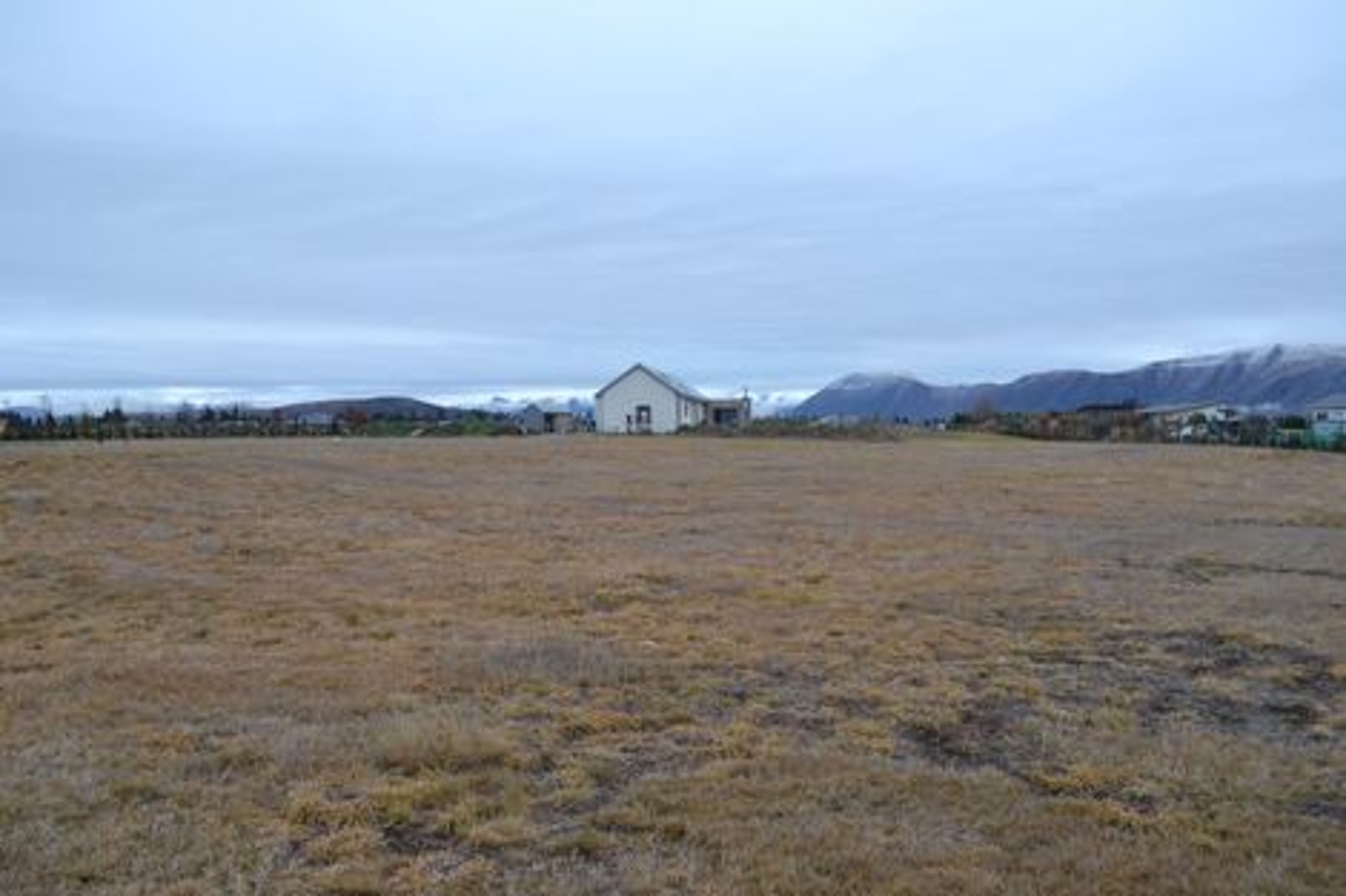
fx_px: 1009
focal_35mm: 27
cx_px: 673
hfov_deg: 67.4
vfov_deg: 47.9
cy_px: 448
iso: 100
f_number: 6.3
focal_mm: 18
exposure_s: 1/160
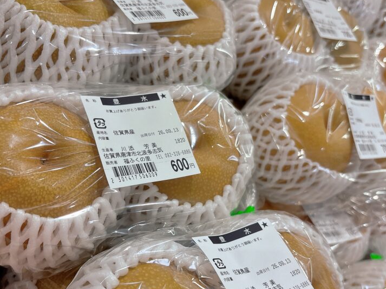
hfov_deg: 52.6
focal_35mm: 35
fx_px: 390
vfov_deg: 40.5
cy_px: 176
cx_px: 182
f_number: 1.6
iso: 125
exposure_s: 1/120
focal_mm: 5.96
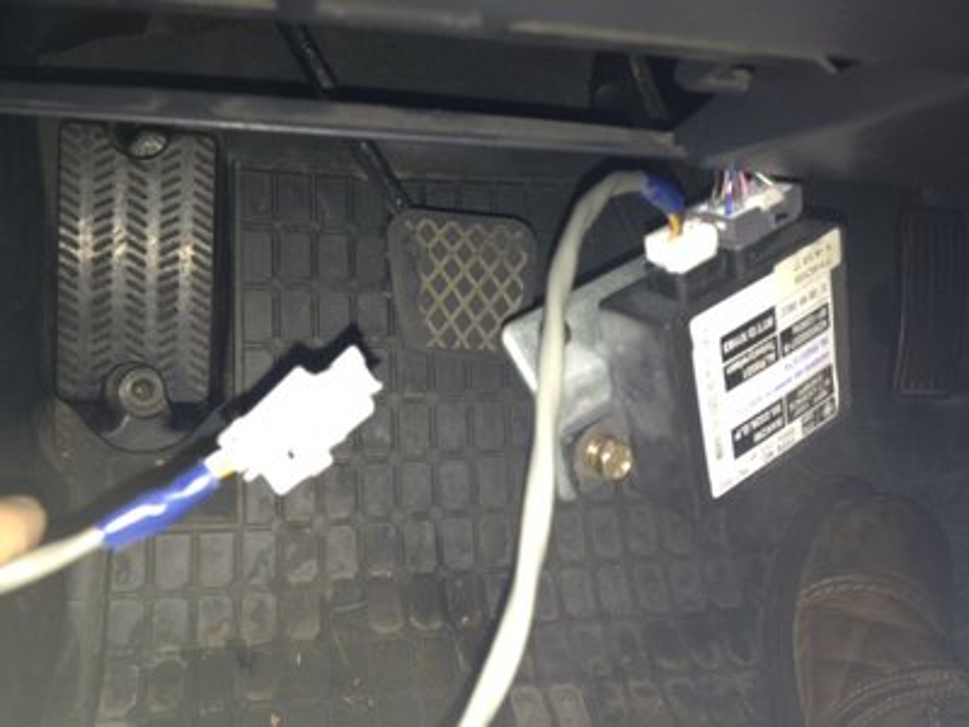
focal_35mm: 35
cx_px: 484
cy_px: 364
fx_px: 980
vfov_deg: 40.7
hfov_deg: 52.6
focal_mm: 4.28
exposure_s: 1/20
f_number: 2.4
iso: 80
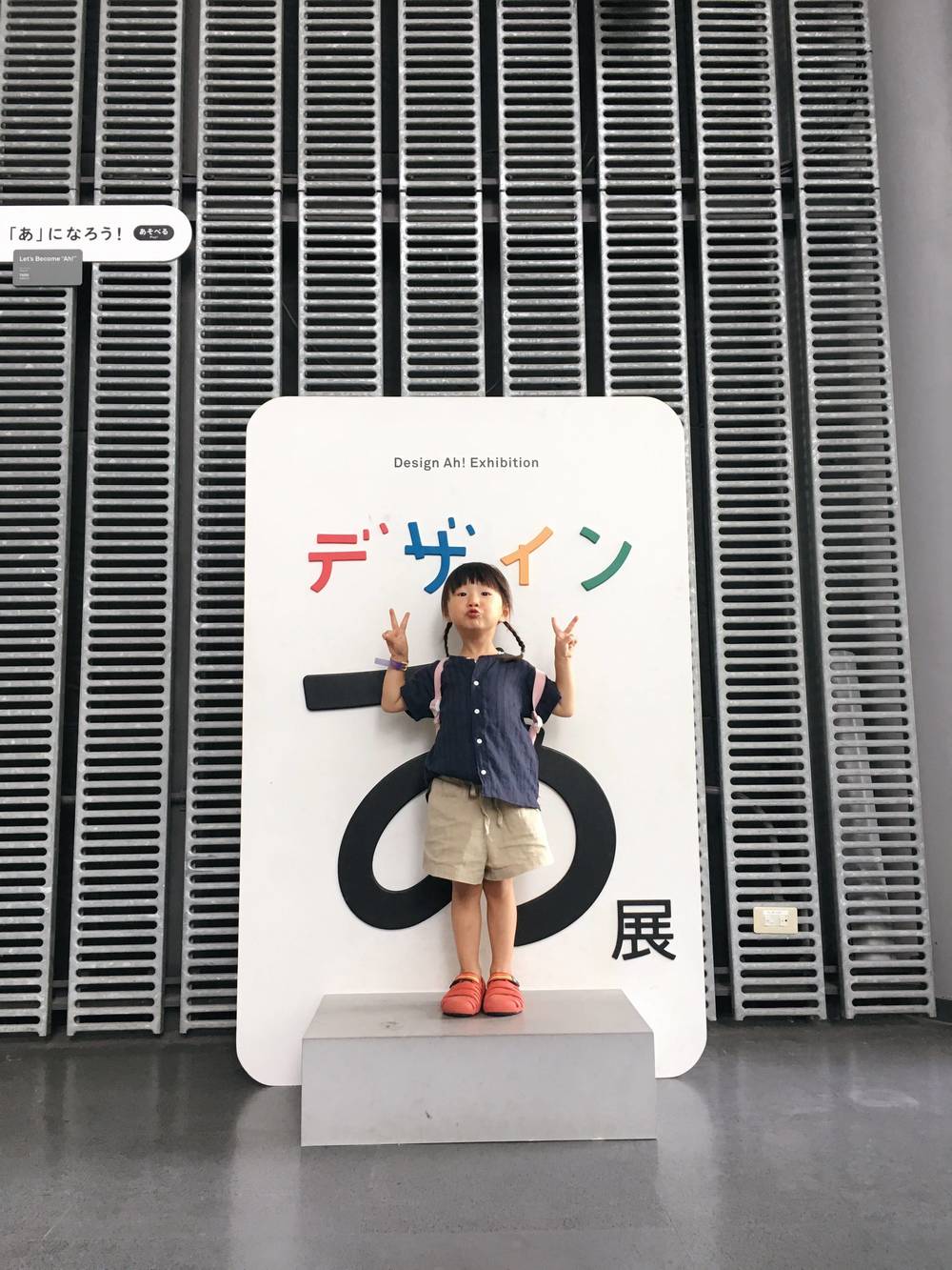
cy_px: 635
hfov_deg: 48.2
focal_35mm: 29
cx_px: 476
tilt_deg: +8.4
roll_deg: +0.0
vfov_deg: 61.7
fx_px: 1063
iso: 40
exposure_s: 1/30
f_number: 2.2
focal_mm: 4.15
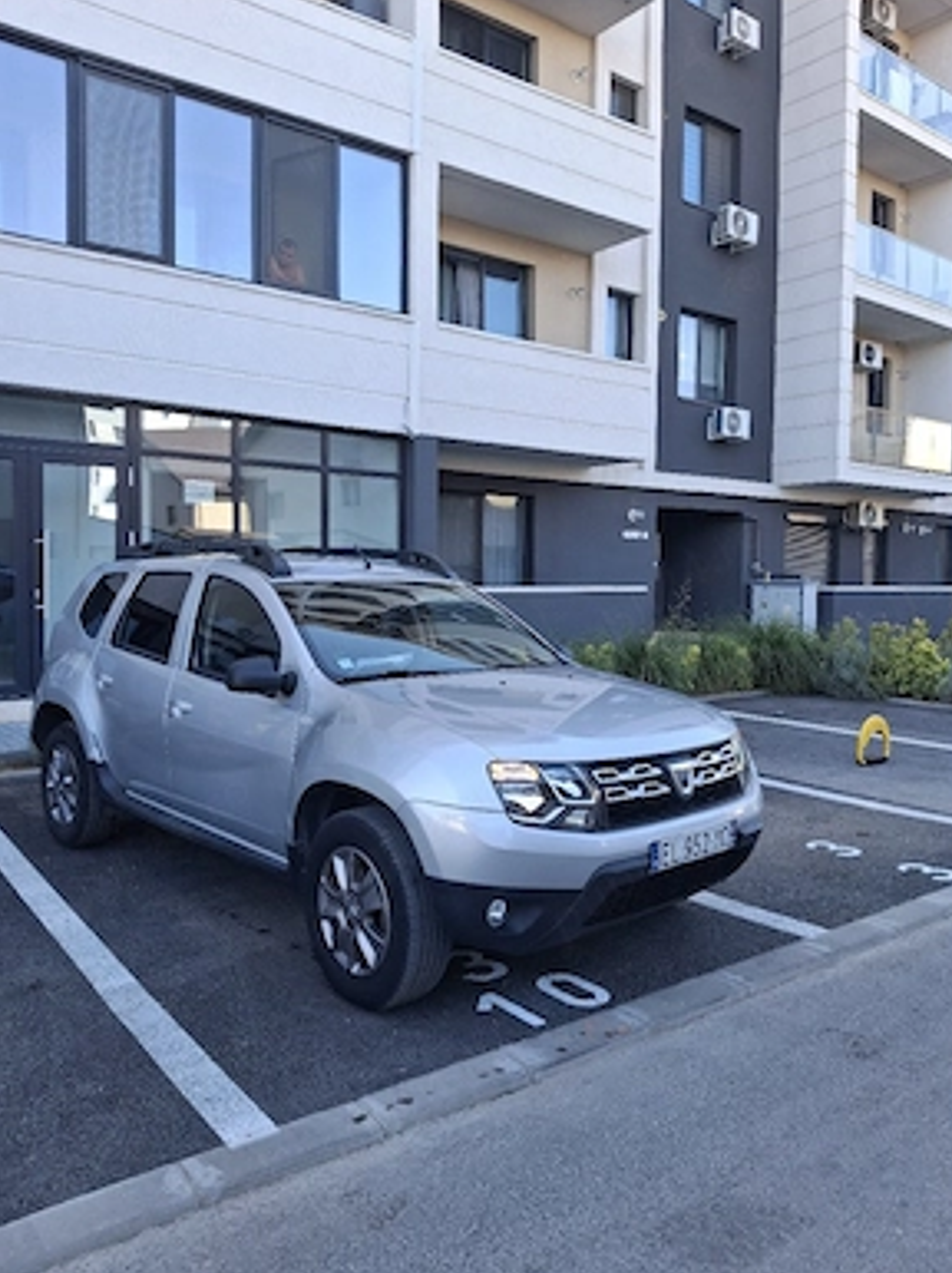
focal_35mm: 26
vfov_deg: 67.4
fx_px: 955
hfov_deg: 53.0
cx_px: 466
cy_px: 638
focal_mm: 4.69
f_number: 1.8
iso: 25
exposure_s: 1/167
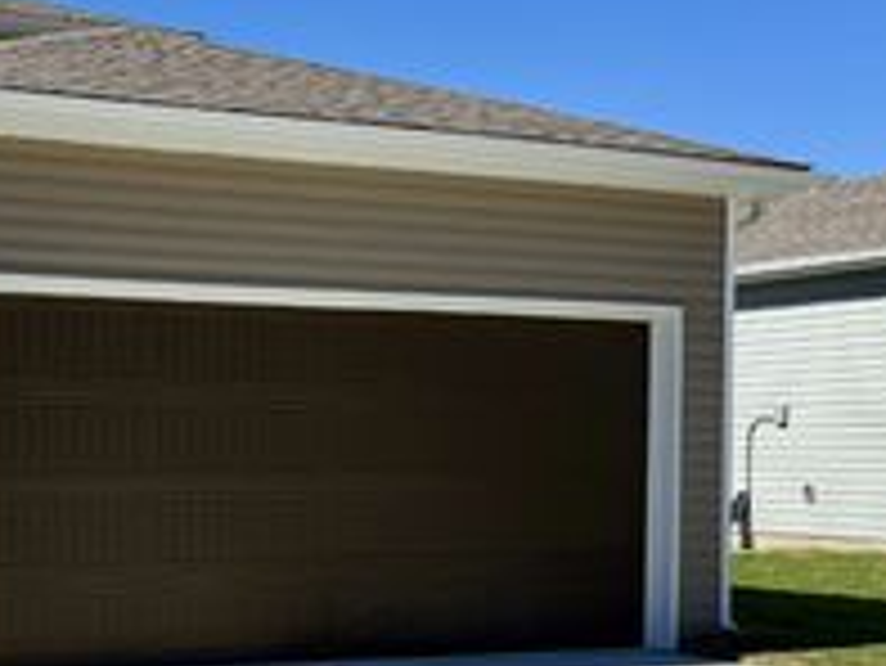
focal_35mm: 61
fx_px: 1562
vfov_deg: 23.9
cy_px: 470
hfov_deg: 29.5
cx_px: -9
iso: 80
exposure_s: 1/6173
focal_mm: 6.76
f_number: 1.78
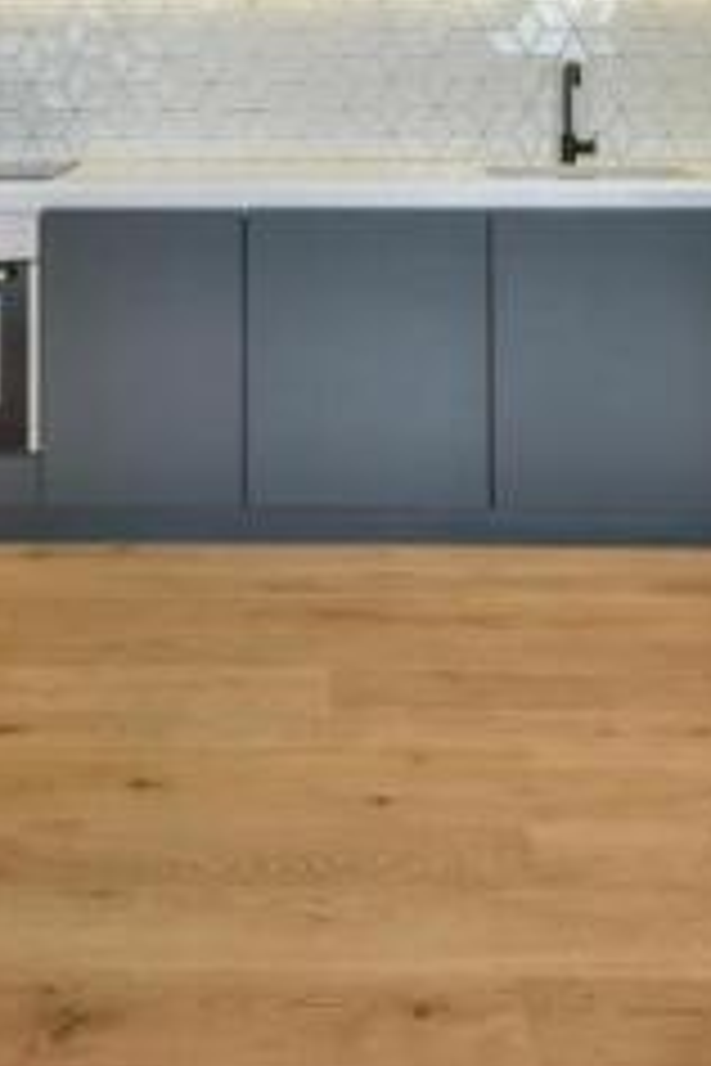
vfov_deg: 39.0
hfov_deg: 28.5
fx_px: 1392
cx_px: 266
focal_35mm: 47
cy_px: 106
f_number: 16
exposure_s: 1
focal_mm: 17
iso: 200
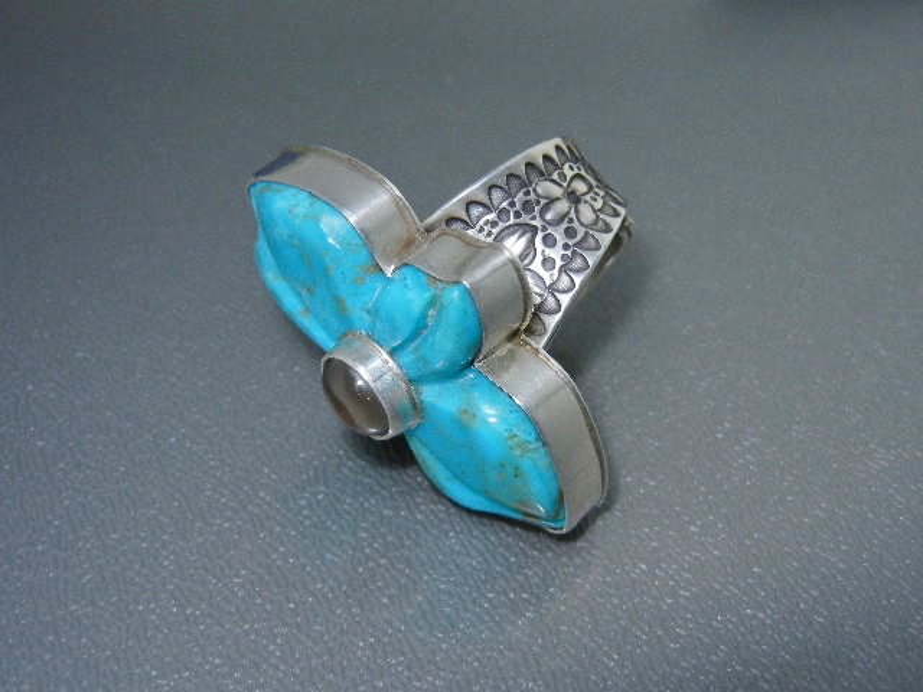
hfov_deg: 36.8
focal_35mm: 52
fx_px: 1387
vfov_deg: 28.0
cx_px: 462
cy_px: 346
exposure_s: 1/30
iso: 216
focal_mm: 9.3
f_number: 7.8
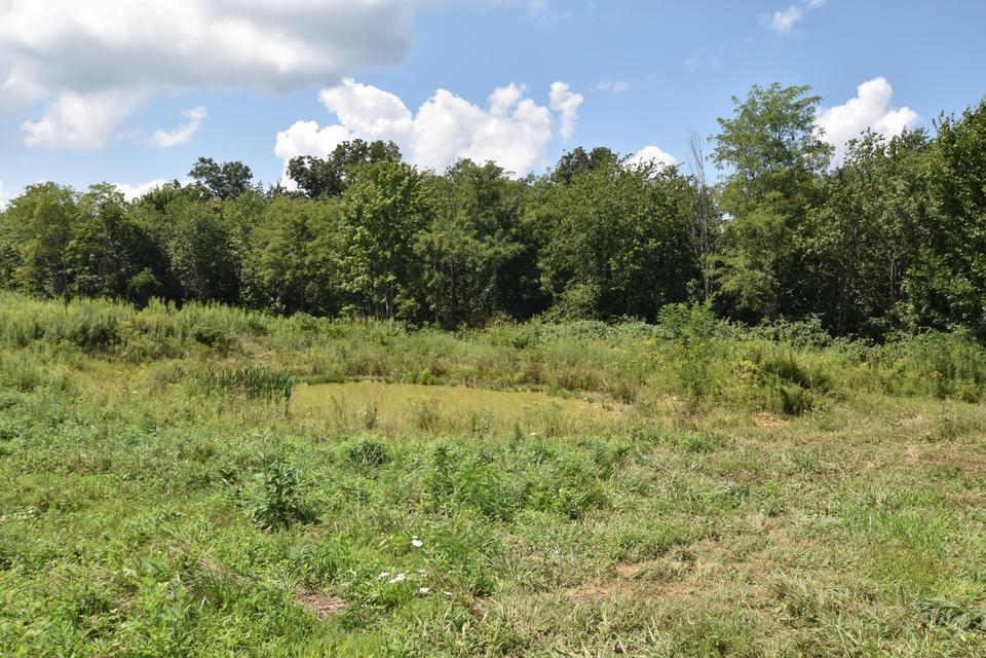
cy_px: 329
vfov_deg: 43.6
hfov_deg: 61.9
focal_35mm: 30
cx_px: 493
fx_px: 822
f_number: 10
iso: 100
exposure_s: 1/200
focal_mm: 20
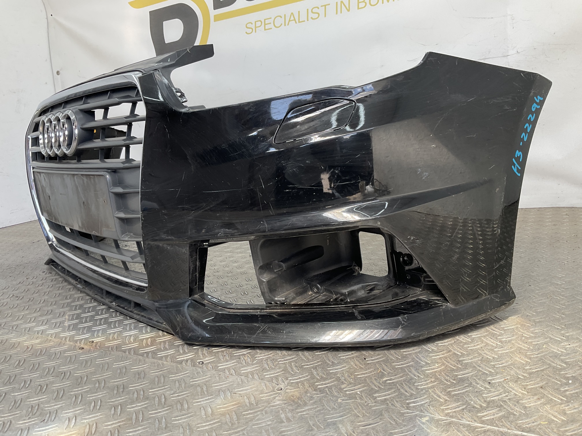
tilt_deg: -12.2
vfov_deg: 48.2
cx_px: 291
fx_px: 488
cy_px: 218
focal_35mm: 29
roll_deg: +7.6
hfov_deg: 61.7
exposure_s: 1/109
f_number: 1.8
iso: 16
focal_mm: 3
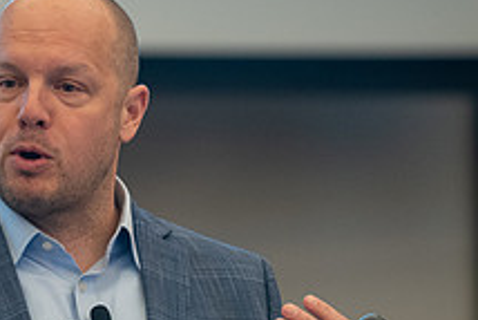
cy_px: 103
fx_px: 7201
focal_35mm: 542
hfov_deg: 3.8
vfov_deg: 2.5
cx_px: 38
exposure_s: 1/160
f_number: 2.8
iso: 2000
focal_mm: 200
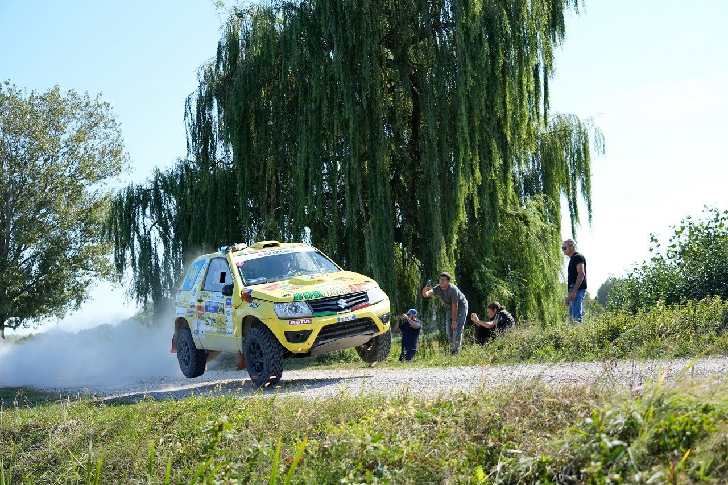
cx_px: 364
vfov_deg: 30.5
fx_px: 890
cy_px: 242
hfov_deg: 44.5
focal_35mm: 44
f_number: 4
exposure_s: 1/3200
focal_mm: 44
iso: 800
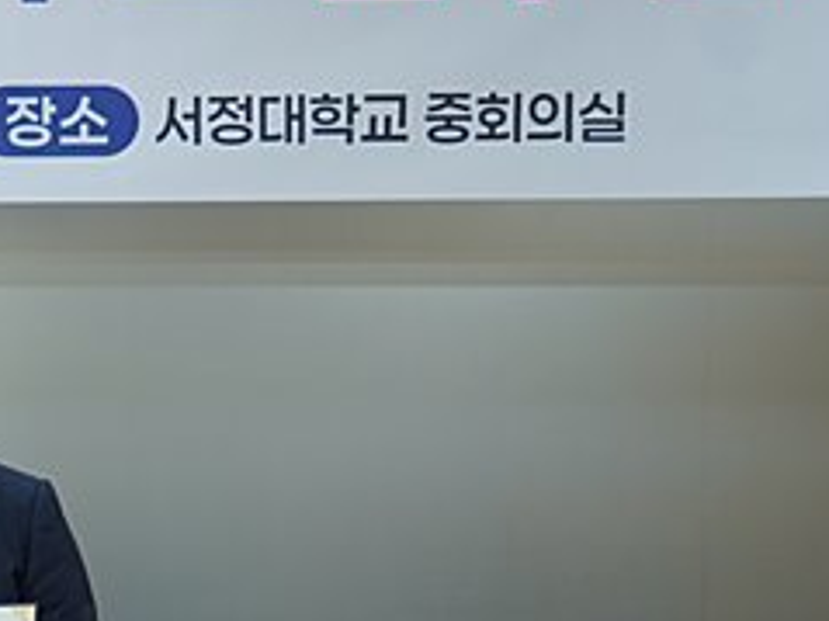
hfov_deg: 17.6
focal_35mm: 105
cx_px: -236
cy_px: 670
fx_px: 2513
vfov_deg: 13.8
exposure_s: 1/160
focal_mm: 29
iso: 640
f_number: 4
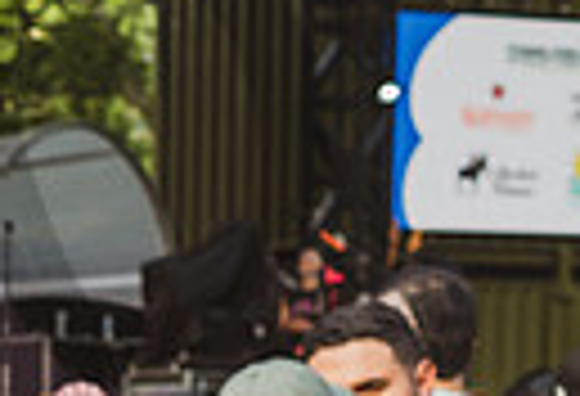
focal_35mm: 196
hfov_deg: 9.5
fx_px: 3180
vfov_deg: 6.9
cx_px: -726
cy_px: 707
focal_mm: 35
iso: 400
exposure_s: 1/400
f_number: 4.5
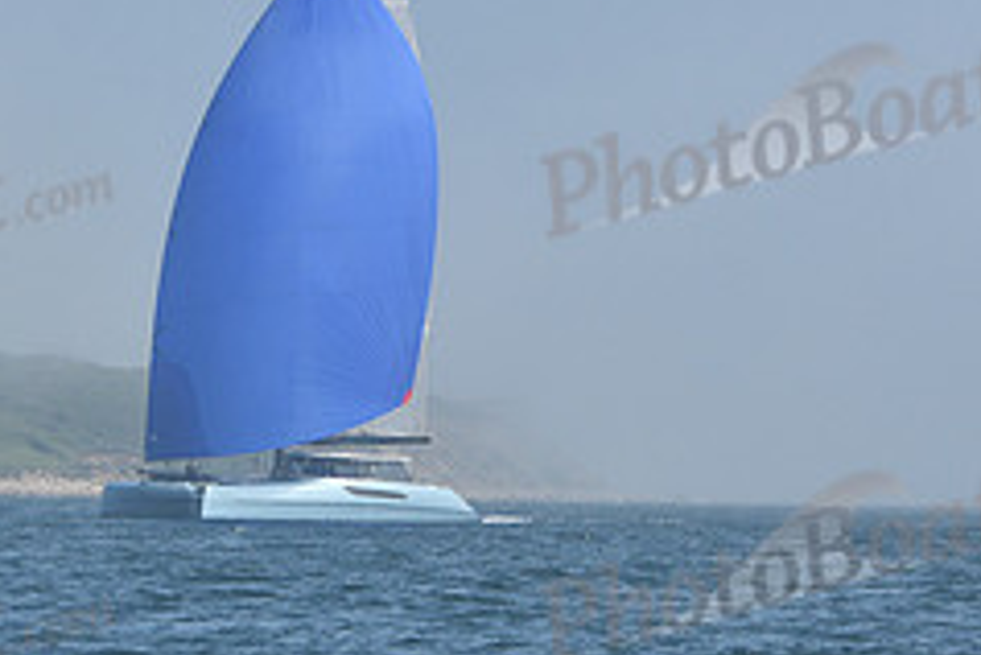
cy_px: 402
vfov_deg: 3.5
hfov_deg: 5.3
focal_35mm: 390
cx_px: 330
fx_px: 10634
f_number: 8
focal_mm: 160
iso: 320
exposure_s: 1/1600
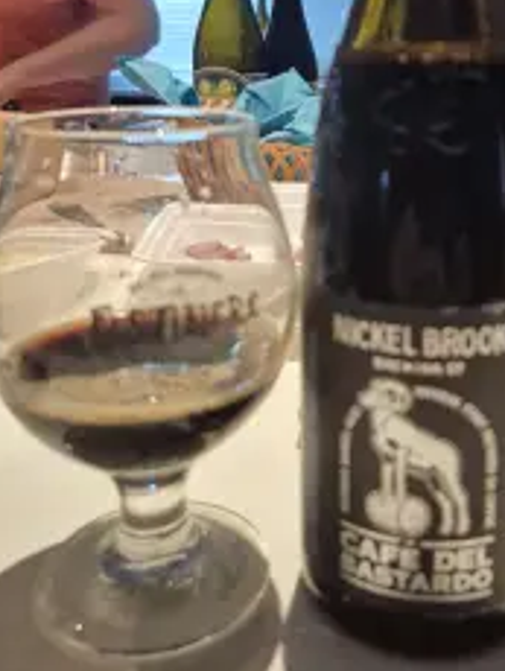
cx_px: 324
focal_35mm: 40
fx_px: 777
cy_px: 193
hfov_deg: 35.8
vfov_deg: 45.6
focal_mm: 5.4
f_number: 1.8
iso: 1250
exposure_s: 1/60
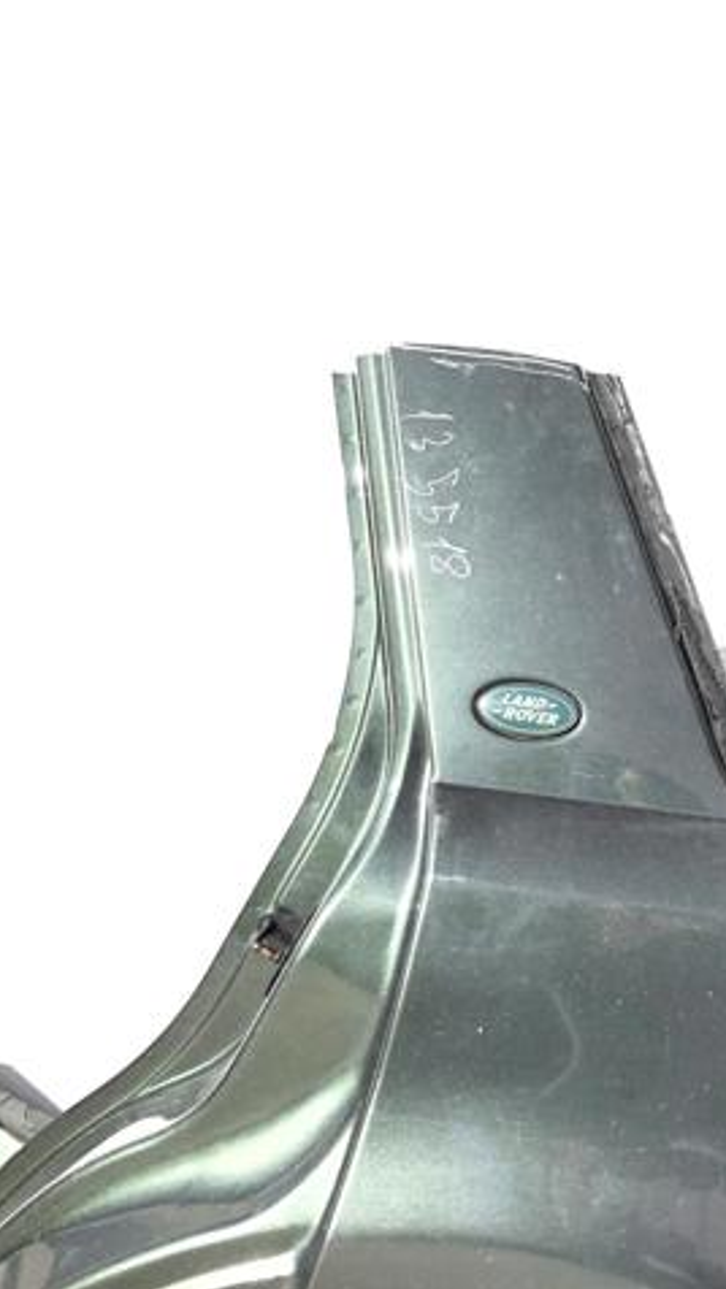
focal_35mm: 41
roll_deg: +1.5
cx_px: 799
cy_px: 644
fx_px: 1402
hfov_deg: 26.7
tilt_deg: -2.9
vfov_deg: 49.4
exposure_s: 1/2088
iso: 20
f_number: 1.8
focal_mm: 3.99
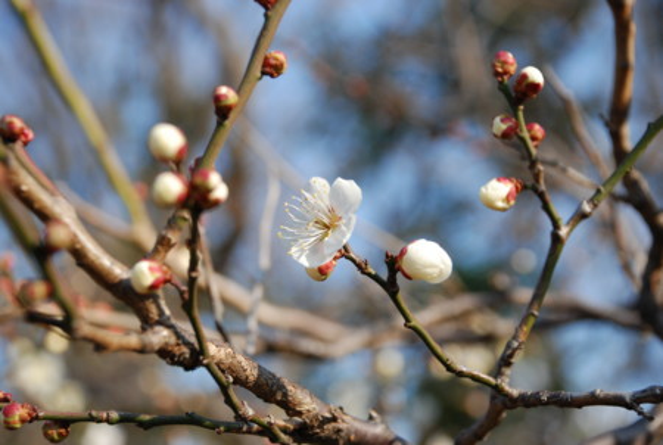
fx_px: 1716
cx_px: 332
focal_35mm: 93
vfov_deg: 14.8
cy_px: 222
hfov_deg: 21.9
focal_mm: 62
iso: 400
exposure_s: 1/640
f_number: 6.3
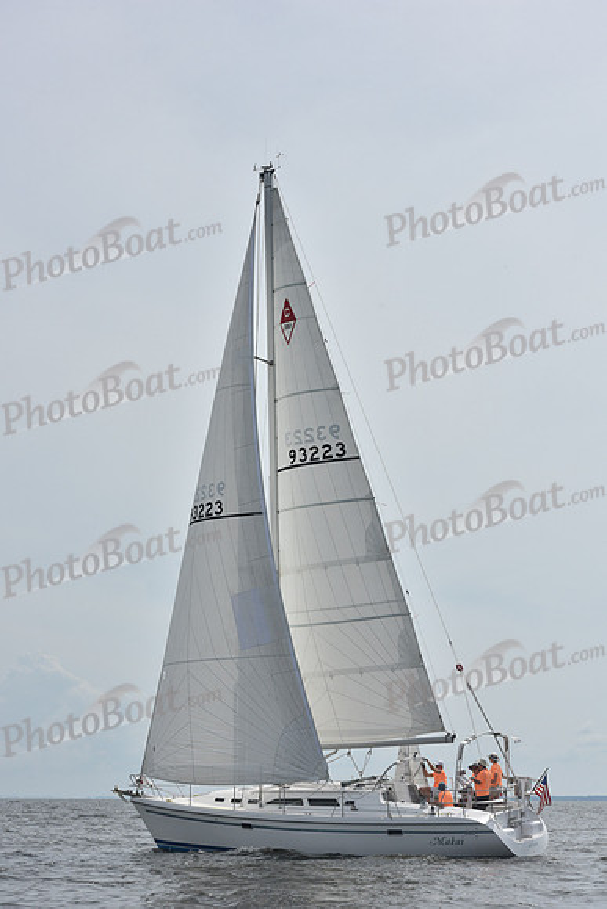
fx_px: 1896
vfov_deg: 27.0
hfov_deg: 18.2
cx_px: 304
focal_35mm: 75
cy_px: 454
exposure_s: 1/1250
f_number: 11
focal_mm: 75
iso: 320
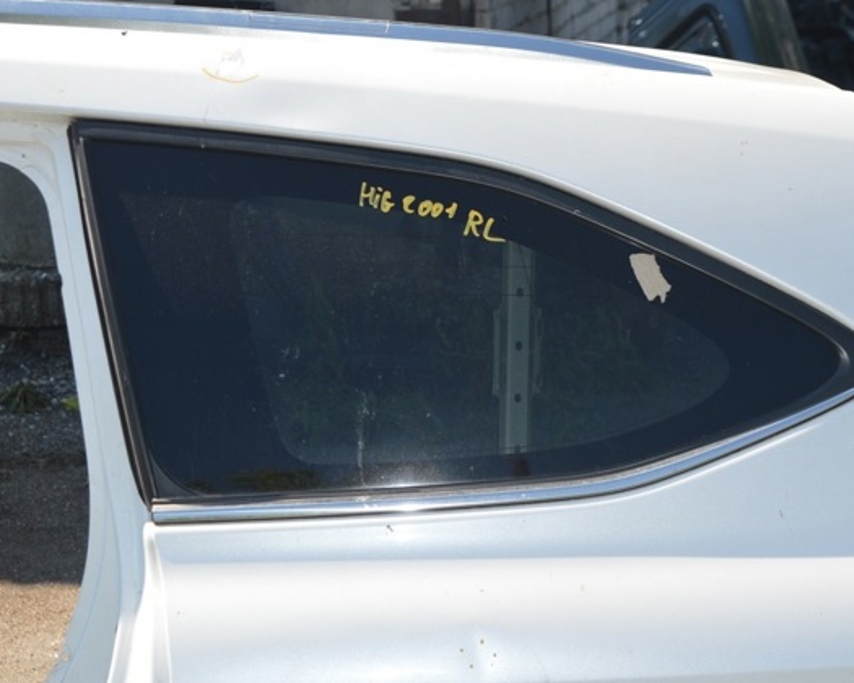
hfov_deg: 26.4
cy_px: 342
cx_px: 449
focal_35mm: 72
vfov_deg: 21.3
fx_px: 1820
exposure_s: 1/200
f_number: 7.1
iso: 100
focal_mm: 42
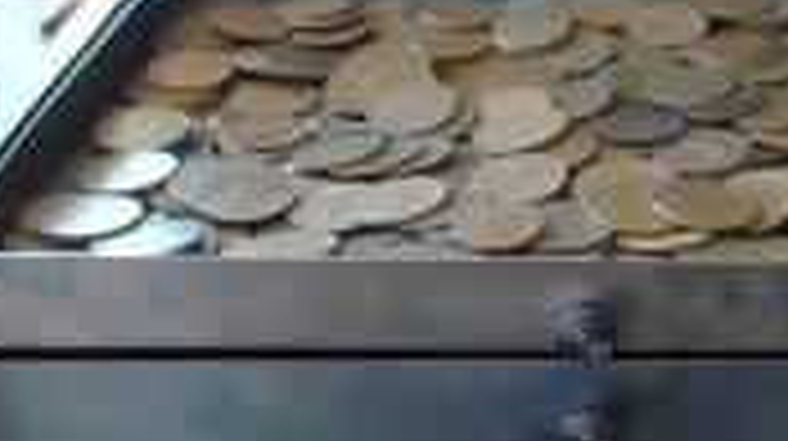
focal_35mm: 67
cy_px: 189
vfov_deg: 17.9
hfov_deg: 30.8
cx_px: 617
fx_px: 1398
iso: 400
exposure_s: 1/30
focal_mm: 4
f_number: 3.2
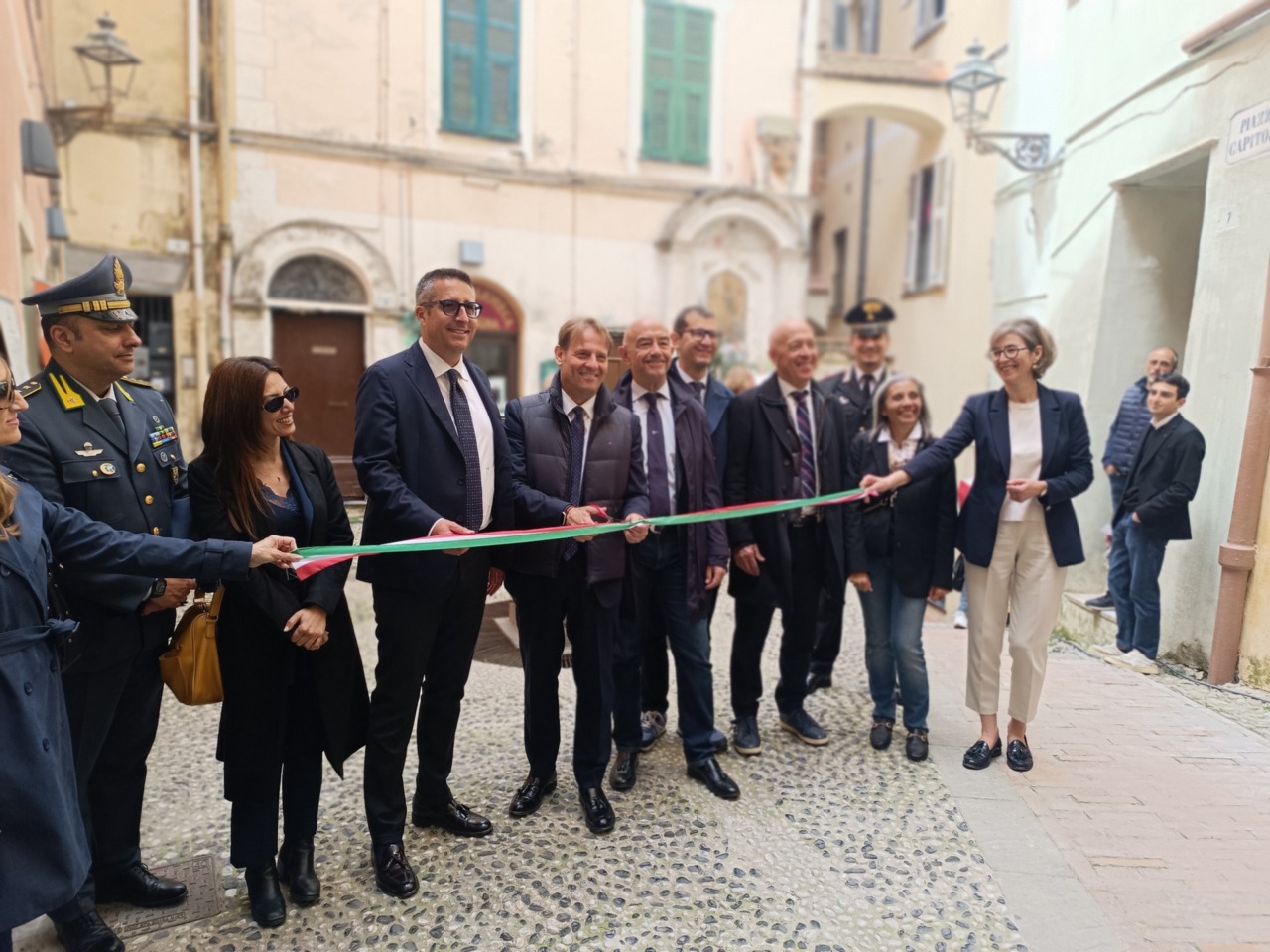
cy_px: 476
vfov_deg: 56.8
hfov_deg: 71.6
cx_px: 635
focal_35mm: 24
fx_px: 881
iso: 76
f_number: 1.79
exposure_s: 1/100
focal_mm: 4.71
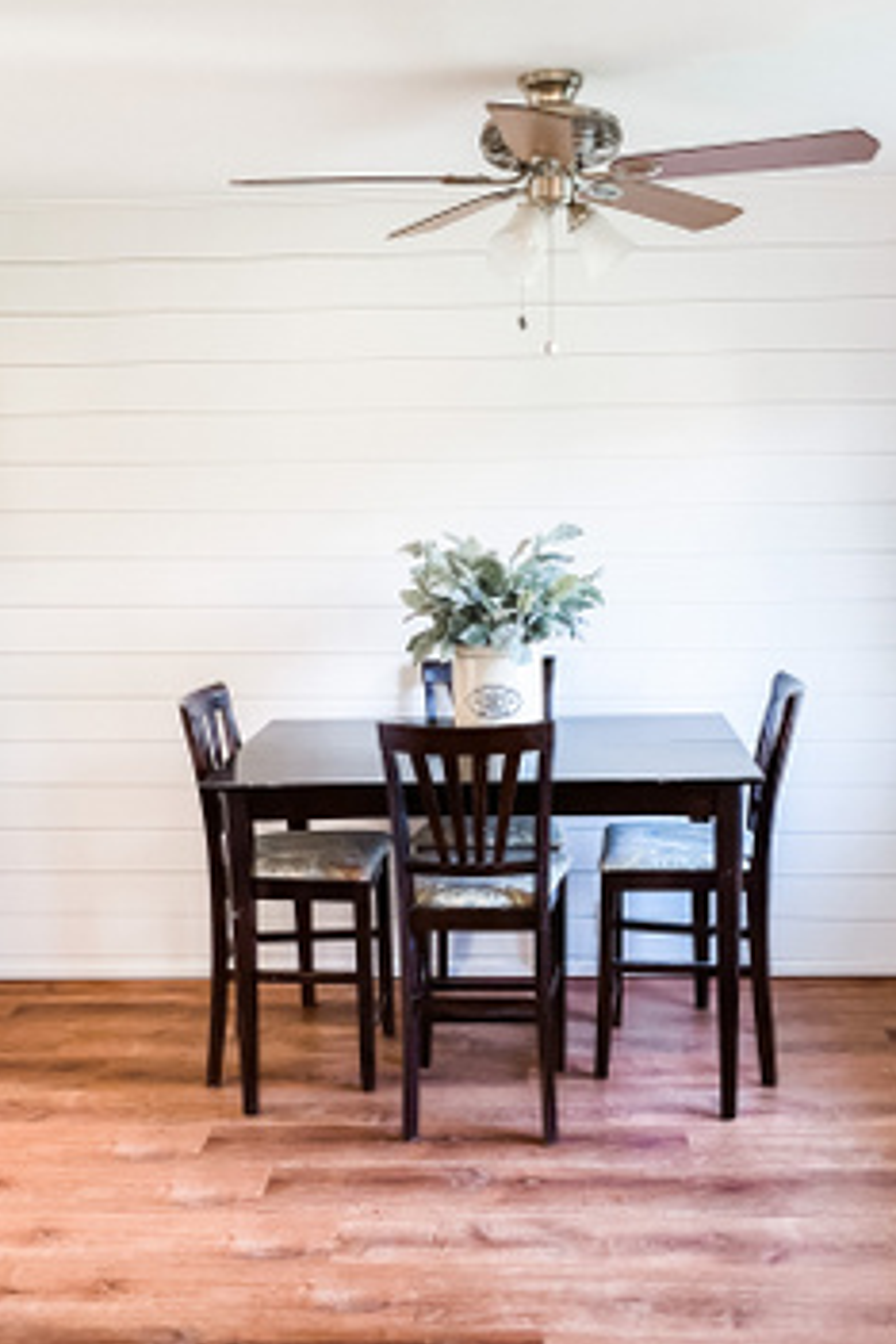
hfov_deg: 35.9
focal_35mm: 37
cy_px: 858
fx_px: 1381
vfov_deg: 51.2
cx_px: 471
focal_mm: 4.25
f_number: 1.8
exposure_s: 1/60
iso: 200
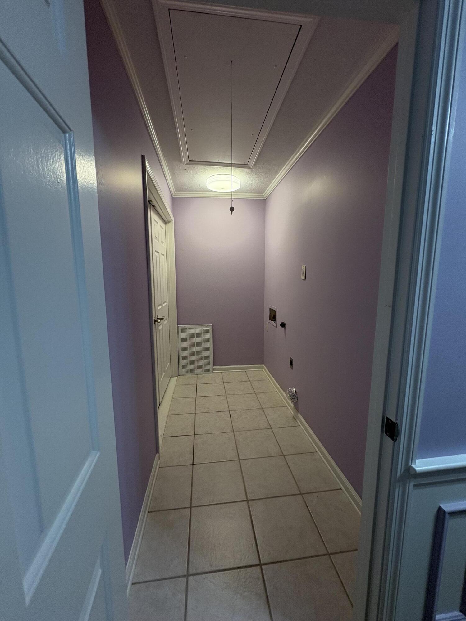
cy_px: 310
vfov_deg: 102.1
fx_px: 251
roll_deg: +1.6
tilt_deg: -5.9
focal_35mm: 14
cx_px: 233
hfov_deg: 85.7
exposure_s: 1/120
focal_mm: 2.22
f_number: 2.2
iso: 250
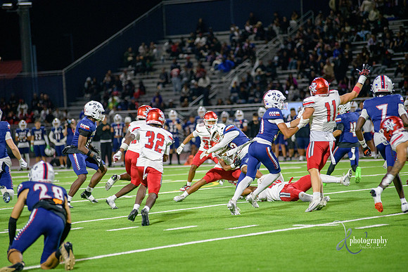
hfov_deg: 11.4
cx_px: 204
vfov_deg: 7.6
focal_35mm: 180
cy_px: 136
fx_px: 2040
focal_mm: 180
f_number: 2.8
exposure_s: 1/320
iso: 2000
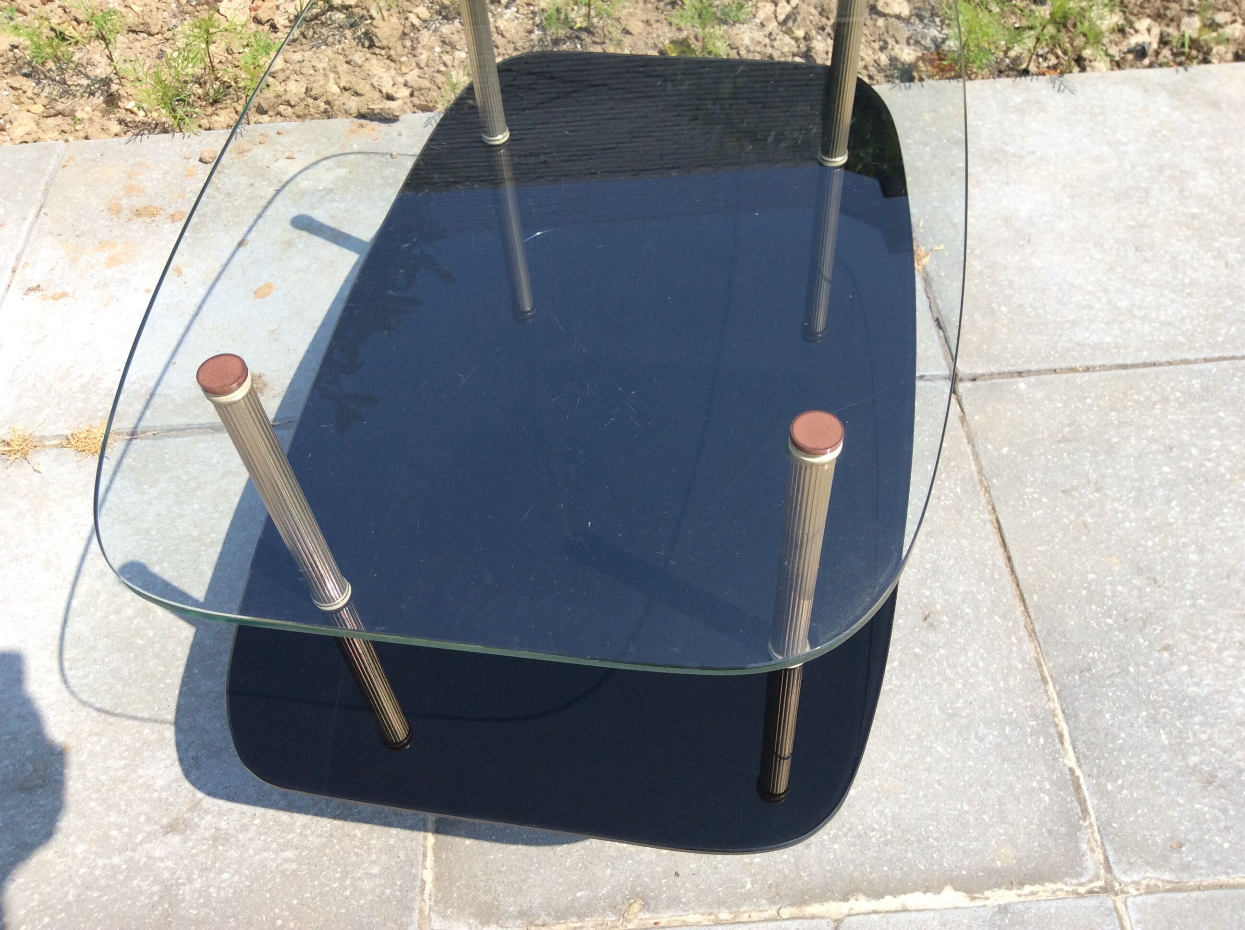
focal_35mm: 32
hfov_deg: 56.9
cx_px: 622
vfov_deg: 44.1
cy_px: 465
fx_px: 1149
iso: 32
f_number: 2.4
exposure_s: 1/1040
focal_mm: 3.3
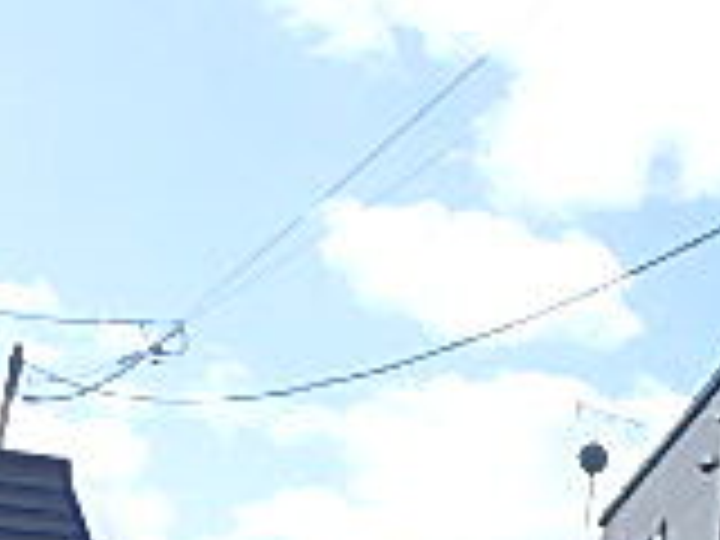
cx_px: 1426
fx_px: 1747
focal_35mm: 84
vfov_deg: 17.3
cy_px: 500
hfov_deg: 17.2
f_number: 6
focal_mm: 3.7
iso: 125
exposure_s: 1/500
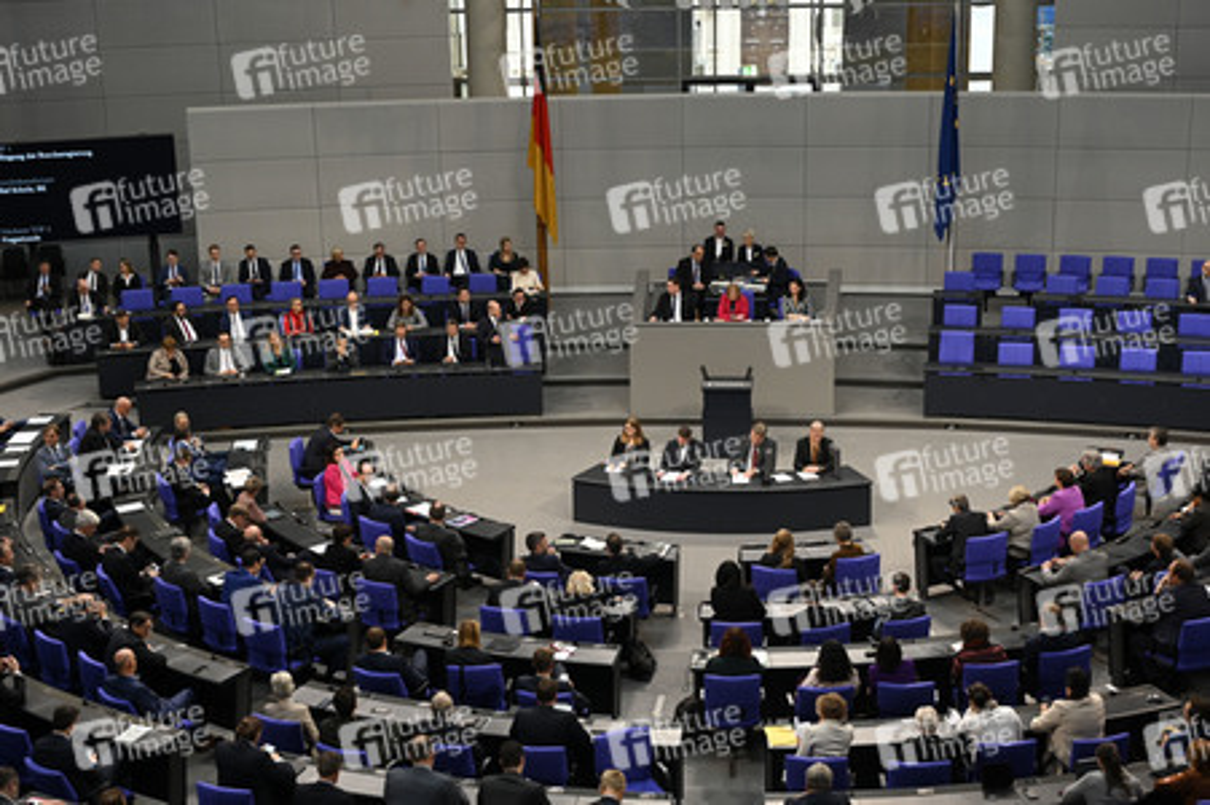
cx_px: 605
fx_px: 1612
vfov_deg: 28.0
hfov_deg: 41.1
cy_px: 402
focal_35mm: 48
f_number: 4
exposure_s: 1/160
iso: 2500
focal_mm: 48
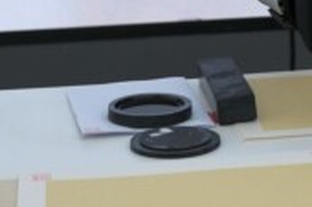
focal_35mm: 173
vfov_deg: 7.8
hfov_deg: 11.6
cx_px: 389
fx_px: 1498
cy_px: -58
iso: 160
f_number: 3.6
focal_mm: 27.7
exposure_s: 1/125
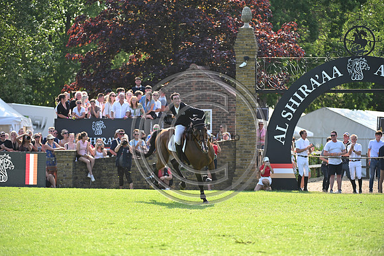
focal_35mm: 200
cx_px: 192
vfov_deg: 6.9
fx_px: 2134
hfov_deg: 10.3
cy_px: 128
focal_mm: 200
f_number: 4.5
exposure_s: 1/1250
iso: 640
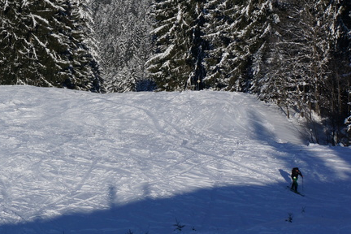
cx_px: 53
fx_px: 1067
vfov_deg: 12.5
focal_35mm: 109
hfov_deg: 18.4
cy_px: 57
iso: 100
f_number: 13
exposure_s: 1/320
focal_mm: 30.8
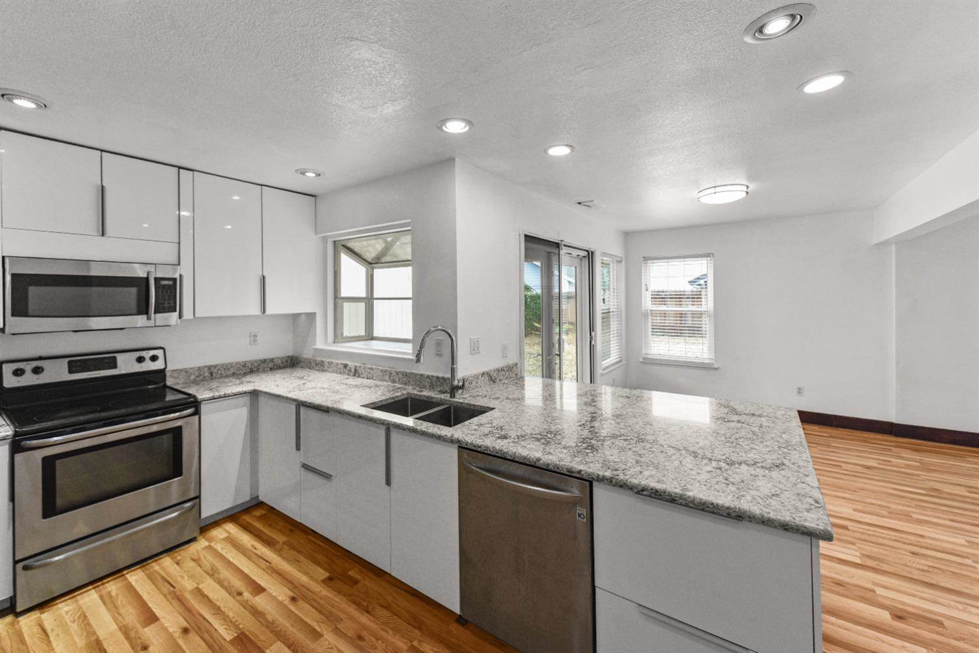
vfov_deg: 81.2
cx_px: 490
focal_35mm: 14
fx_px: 381
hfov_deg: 104.3
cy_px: 326
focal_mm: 14
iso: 400
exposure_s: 1/160
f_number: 6.3
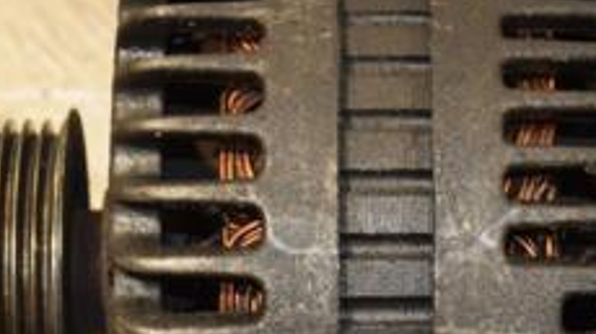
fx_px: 3111
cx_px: 409
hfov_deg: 10.9
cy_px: 337
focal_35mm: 197
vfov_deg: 6.1
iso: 800
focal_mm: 48
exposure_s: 1/160
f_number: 4.8
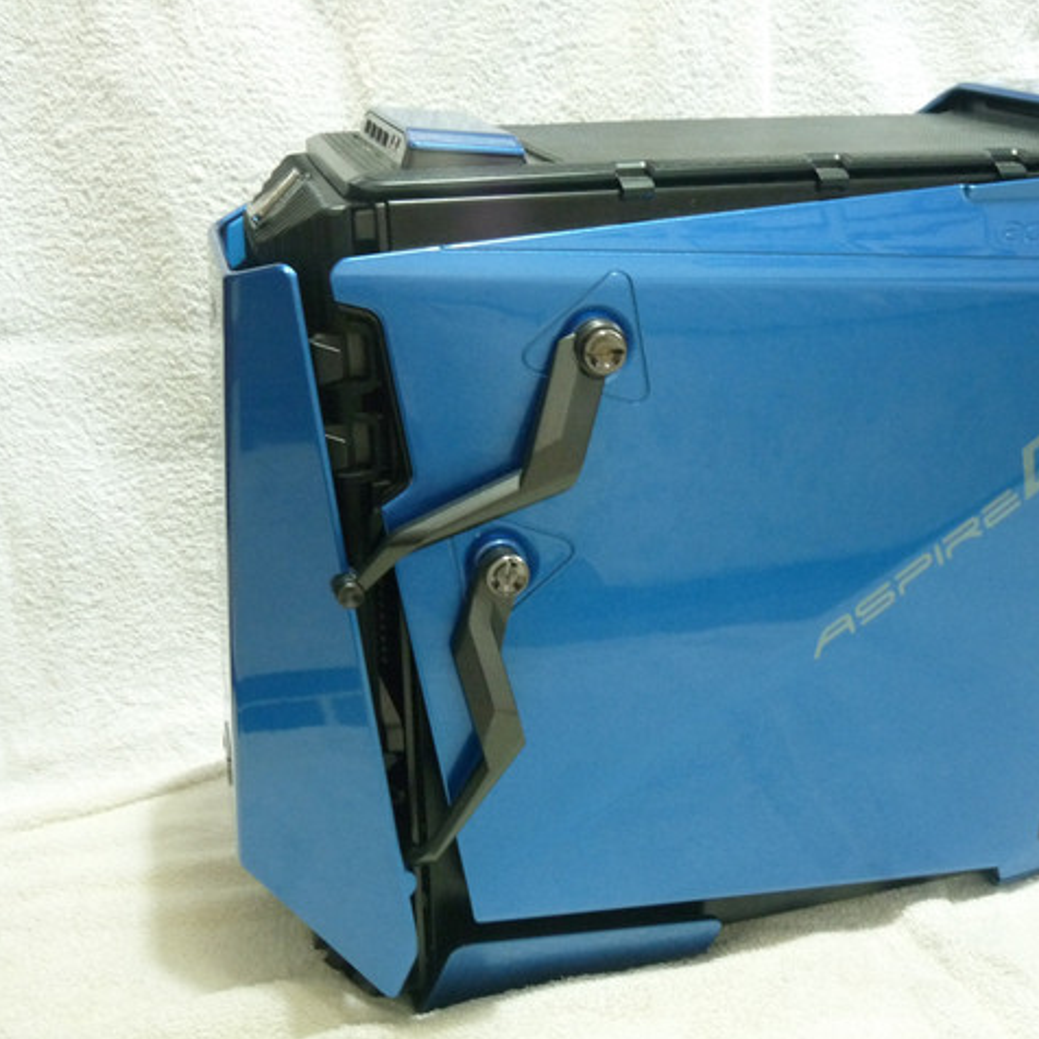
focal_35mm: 44
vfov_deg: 38.3
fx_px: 1494
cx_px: 692
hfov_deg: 37.9
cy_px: 517
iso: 400
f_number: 3
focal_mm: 6.6
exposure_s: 1/4
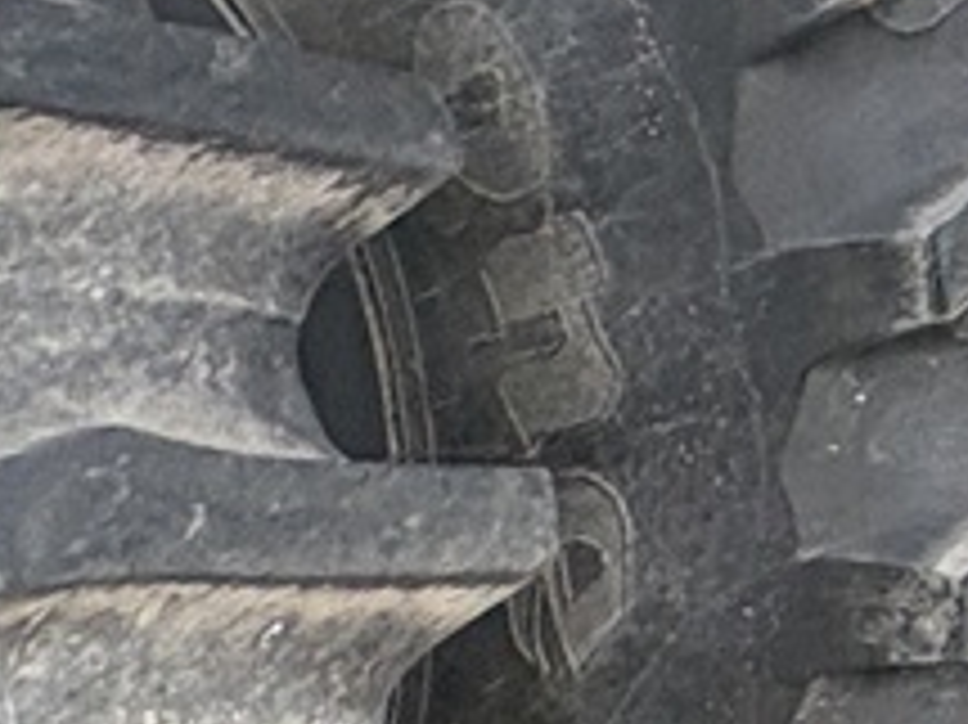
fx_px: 2571
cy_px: -994
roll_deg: +0.3
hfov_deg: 10.8
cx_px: 3064
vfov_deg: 12.6
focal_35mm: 92
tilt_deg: +2.2
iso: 40
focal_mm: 2.22
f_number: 2.2
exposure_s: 1/99
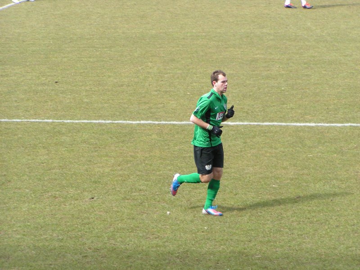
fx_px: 1872
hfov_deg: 11.0
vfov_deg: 8.2
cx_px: 180
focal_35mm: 180
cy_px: 135
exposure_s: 1/200
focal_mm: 27.5
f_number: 4.5
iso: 50
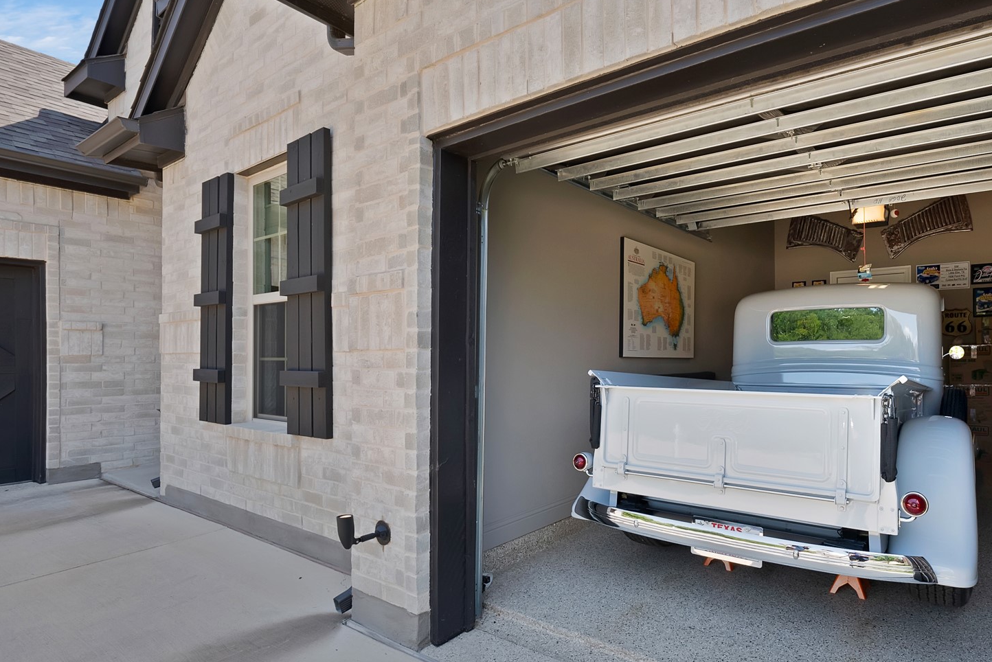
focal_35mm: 18
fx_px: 496
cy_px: 362
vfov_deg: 67.3
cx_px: 641
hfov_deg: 87.5
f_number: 9
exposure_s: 1/80
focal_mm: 13
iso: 640
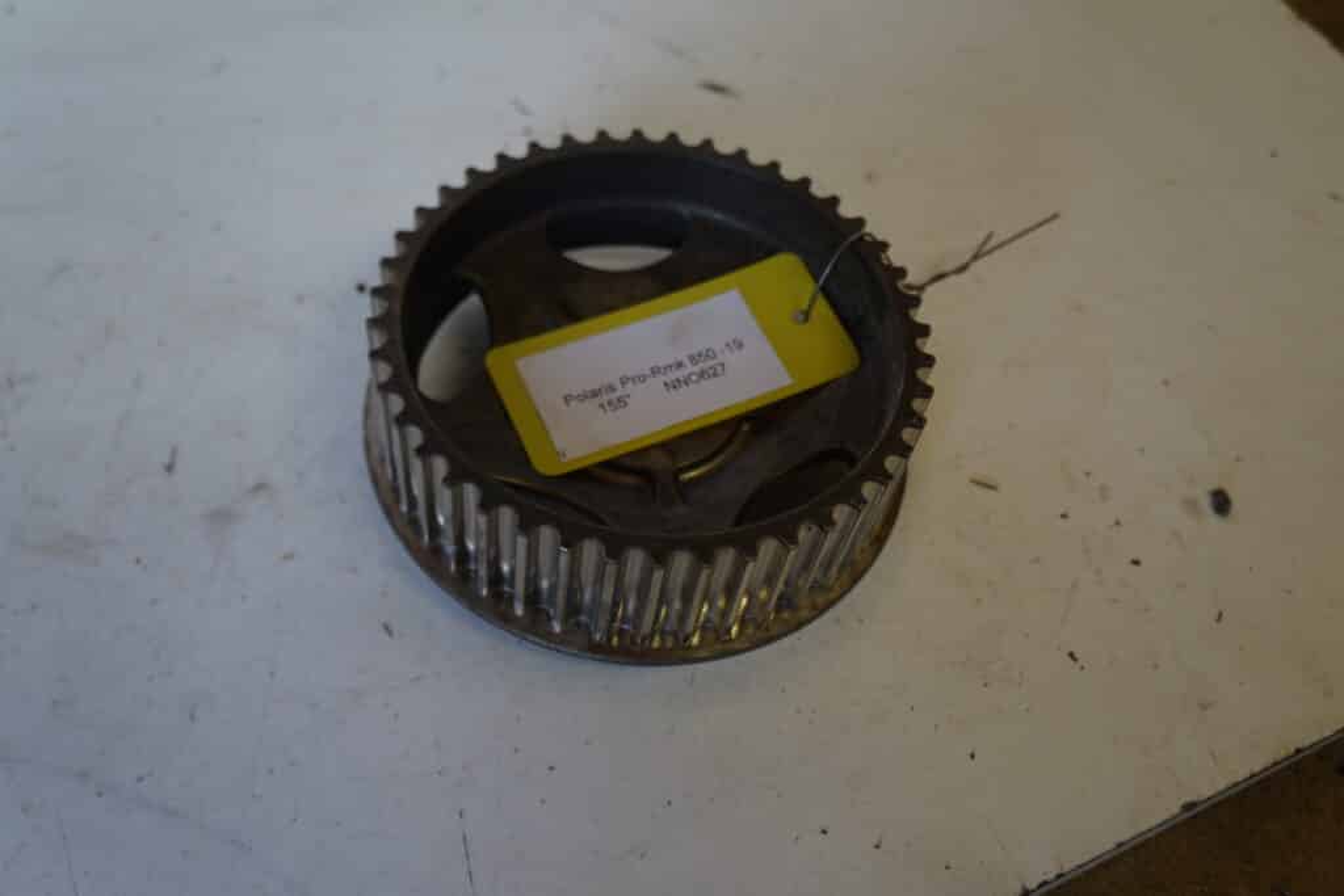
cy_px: 448
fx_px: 1120
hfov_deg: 61.9
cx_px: 672
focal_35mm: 30
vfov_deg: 43.6
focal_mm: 20
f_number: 3.5
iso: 200
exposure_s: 1/60
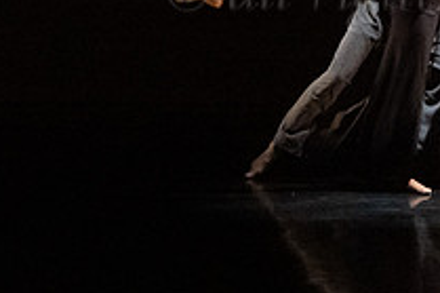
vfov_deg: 4.7
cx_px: 402
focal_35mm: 294
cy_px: -37
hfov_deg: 7.0
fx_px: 3590
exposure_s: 1/320
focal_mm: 75
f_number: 3.5
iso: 4000
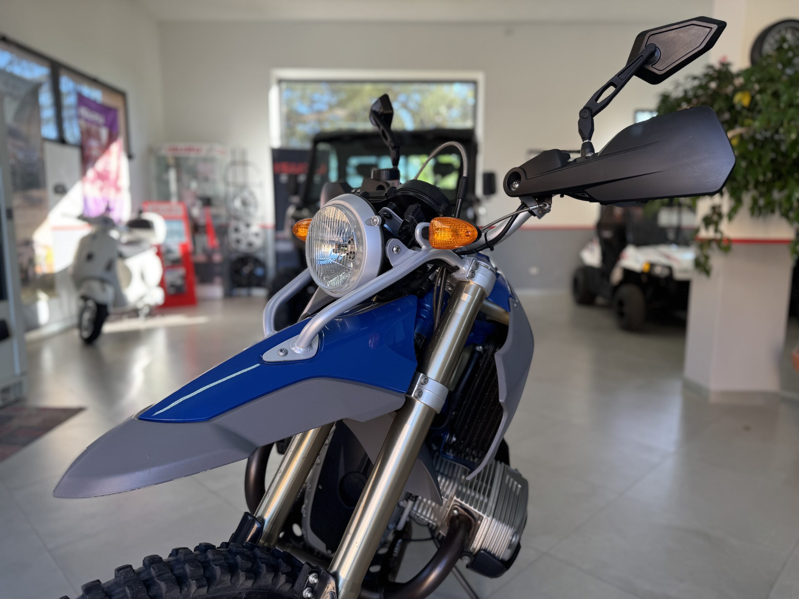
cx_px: 400
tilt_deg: -8.3
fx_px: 554
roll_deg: +0.7
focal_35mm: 24
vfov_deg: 56.8
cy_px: 300
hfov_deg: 71.6
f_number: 1.78
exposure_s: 1/171
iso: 64
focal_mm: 6.76
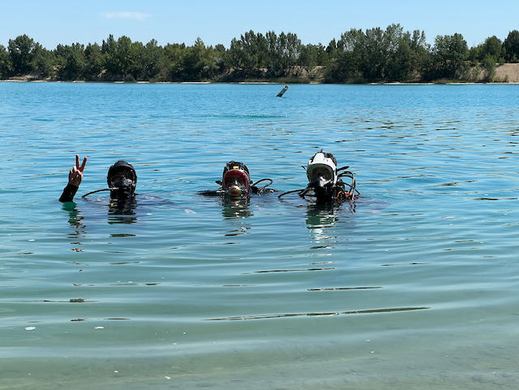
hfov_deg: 25.3
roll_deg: +0.2
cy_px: 195
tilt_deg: -5.6
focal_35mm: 77
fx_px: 1154
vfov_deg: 19.1
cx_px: 260
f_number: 2.8
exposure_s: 1/896
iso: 32
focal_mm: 9
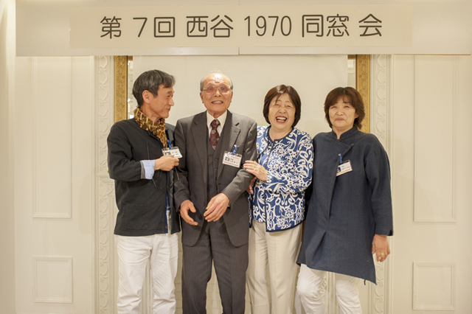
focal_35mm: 35
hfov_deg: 54.5
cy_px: 157
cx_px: 236
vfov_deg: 37.8
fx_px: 459
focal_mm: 35
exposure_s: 1/100
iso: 1100
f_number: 5.6
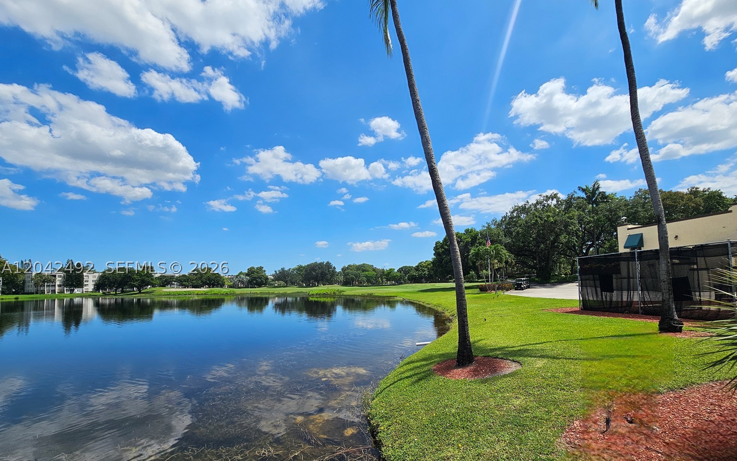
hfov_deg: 105.3
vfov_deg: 78.0
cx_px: 372
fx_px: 281
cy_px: 268
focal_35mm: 14
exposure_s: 1/5000
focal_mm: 2.2
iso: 50
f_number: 2.2
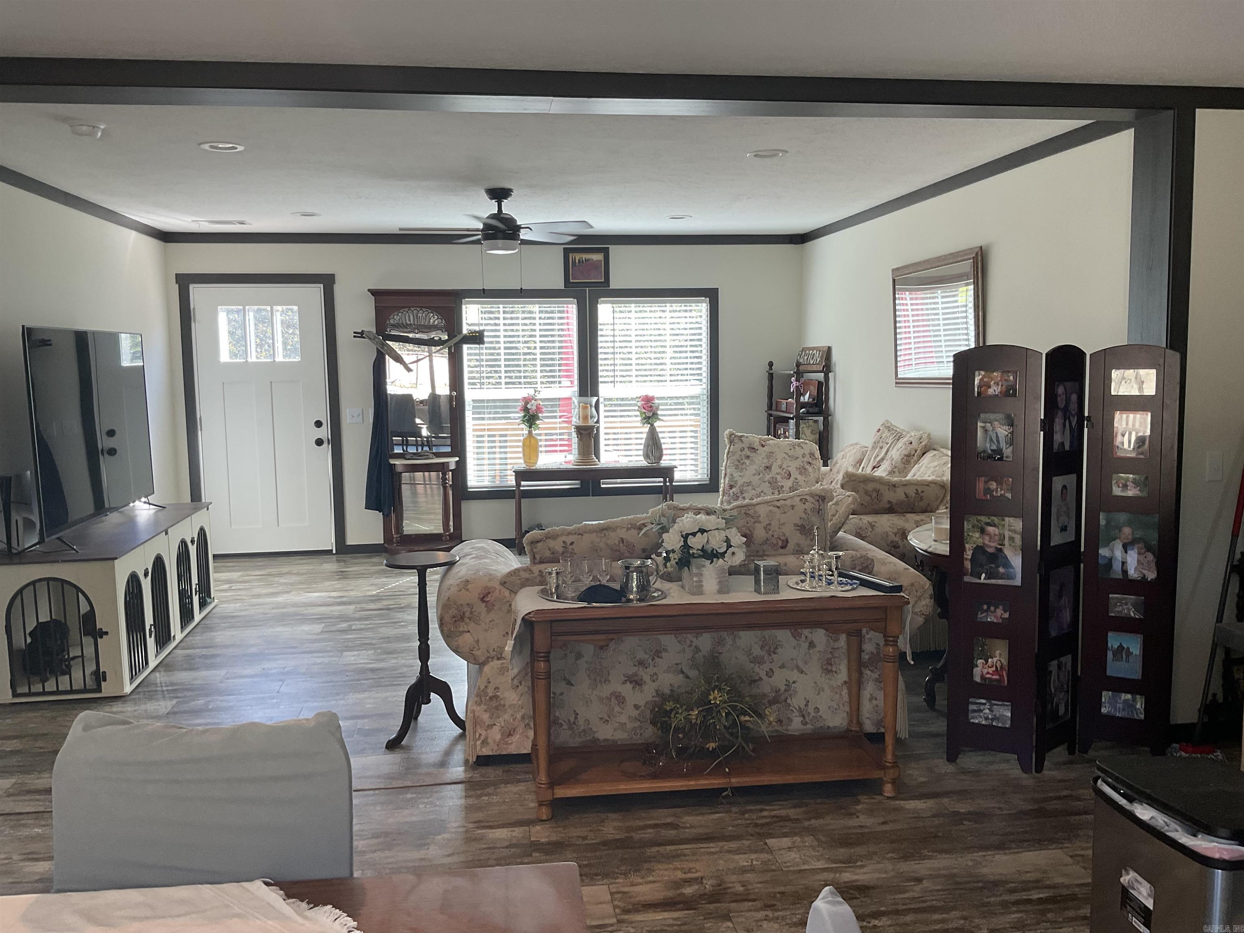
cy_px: 466
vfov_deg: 48.2
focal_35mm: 29
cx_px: 622
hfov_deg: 61.7
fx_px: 1042
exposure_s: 1/120
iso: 50
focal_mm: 3
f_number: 1.8
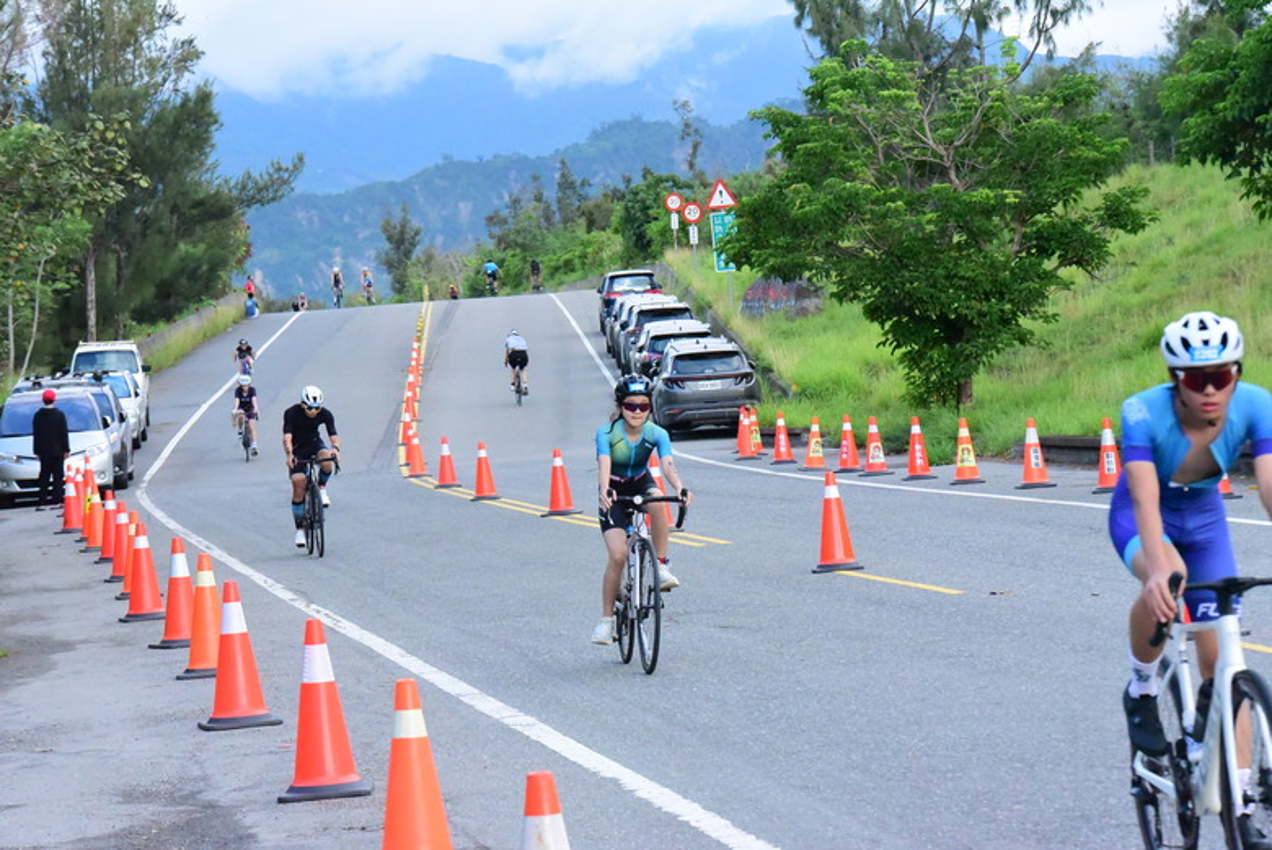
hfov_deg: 15.2
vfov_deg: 10.2
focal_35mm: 135
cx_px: 636
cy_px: 425
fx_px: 4772
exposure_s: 1/2500
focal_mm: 135
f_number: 13
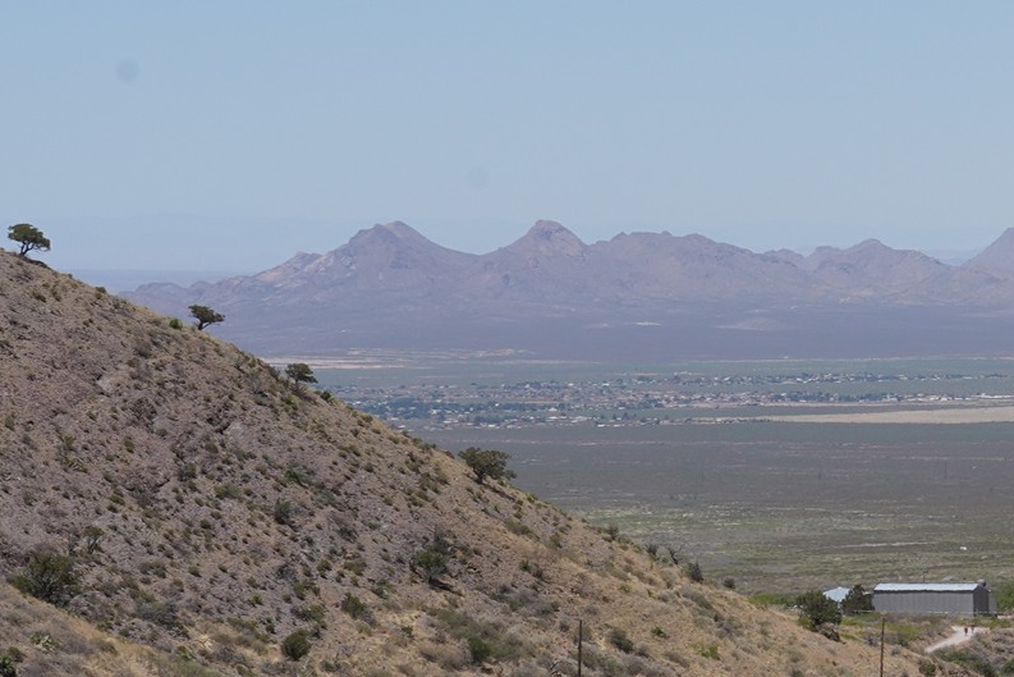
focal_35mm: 111
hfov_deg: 18.1
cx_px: 930
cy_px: 577
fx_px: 3127
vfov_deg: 12.3
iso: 100
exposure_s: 1/100
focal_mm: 44
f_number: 18
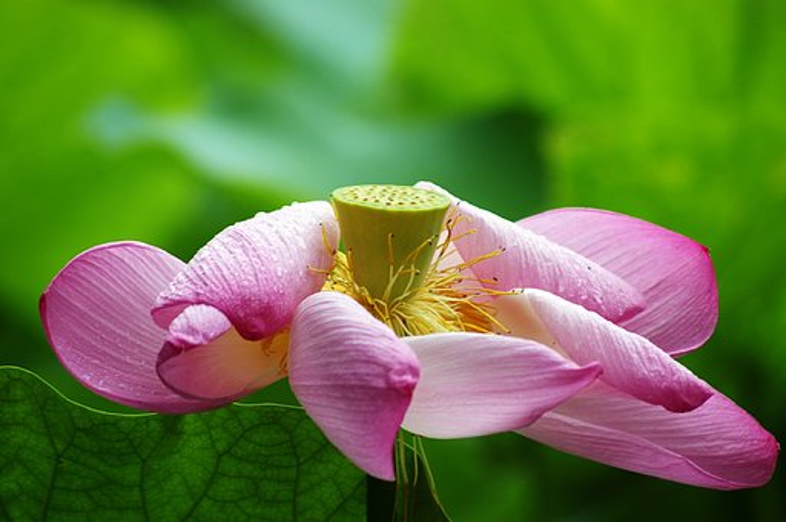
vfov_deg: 3.7
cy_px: 261
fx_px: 8177
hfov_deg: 5.5
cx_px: 393
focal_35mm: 375
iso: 200
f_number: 5.6
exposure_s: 1/125
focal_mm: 250
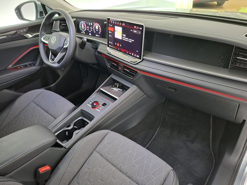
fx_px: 164
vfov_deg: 58.9
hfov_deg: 73.9
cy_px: 92
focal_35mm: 23
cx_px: 124
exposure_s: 1/25
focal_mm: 5.54
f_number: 1.8
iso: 500
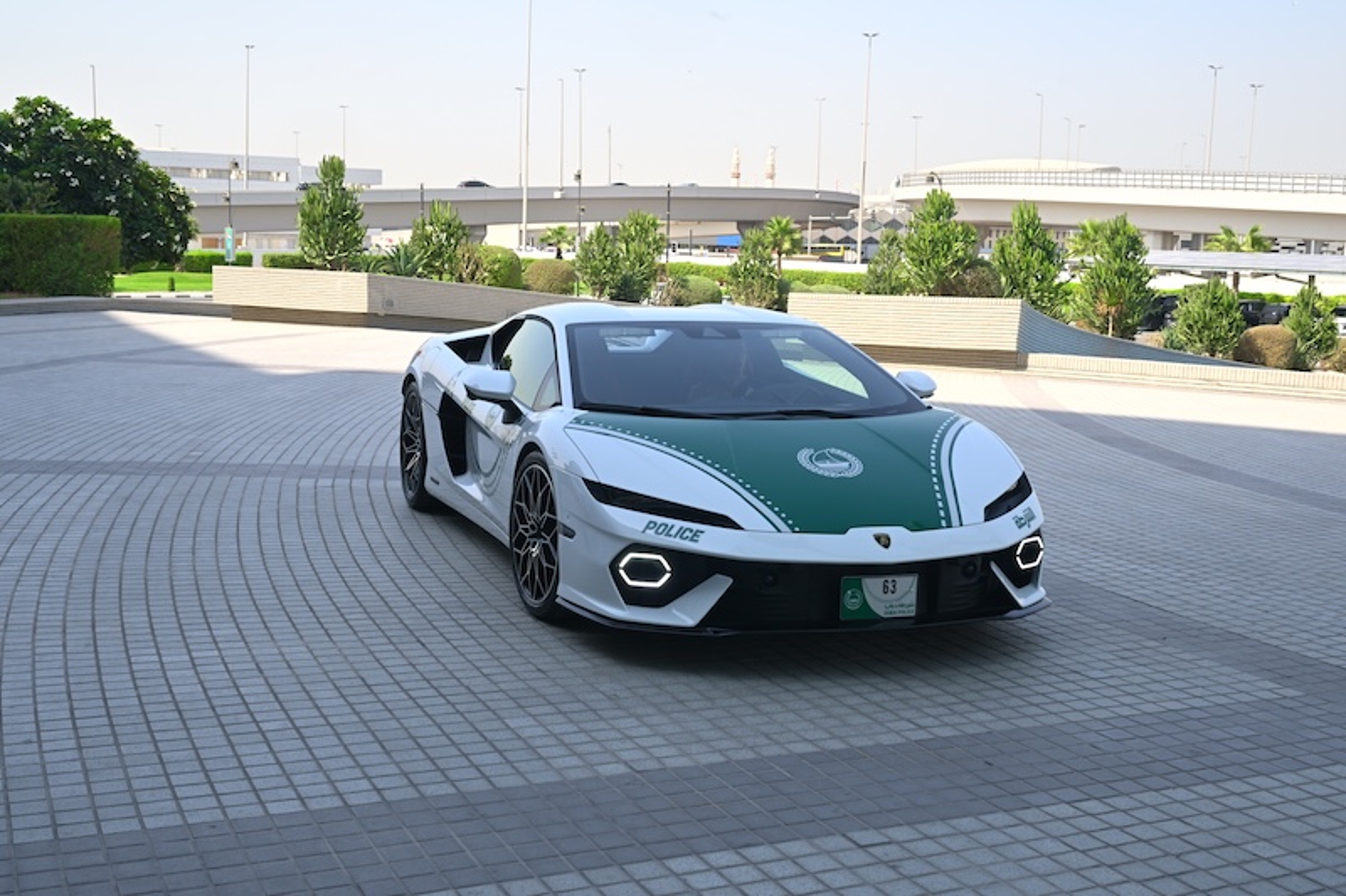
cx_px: 673
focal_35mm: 41
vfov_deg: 32.6
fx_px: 1533
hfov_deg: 47.4
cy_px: 448
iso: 320
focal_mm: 41
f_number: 13
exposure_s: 1/200
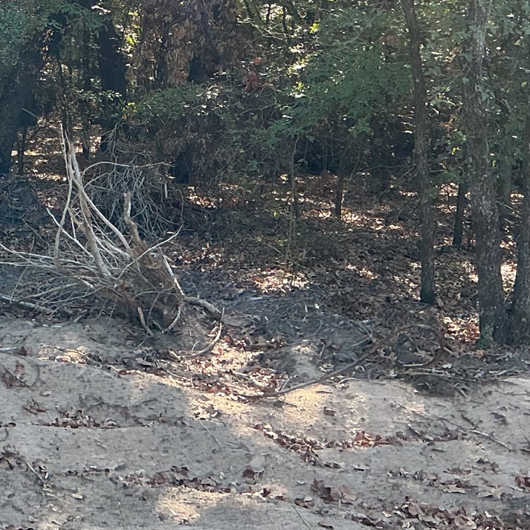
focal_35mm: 69
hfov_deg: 23.5
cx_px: -48
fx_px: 1195
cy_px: 25
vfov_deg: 24.1
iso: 25
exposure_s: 1/218
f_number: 1.8
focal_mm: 3
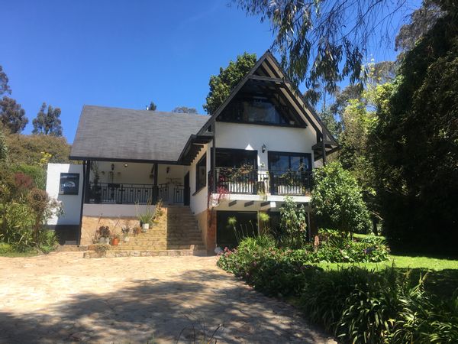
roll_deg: +0.5
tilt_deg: +13.2
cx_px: 229
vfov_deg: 48.2
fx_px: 384
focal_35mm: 29
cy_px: 172
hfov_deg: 61.7
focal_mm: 4.15
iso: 25
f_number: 2.2
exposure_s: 1/905
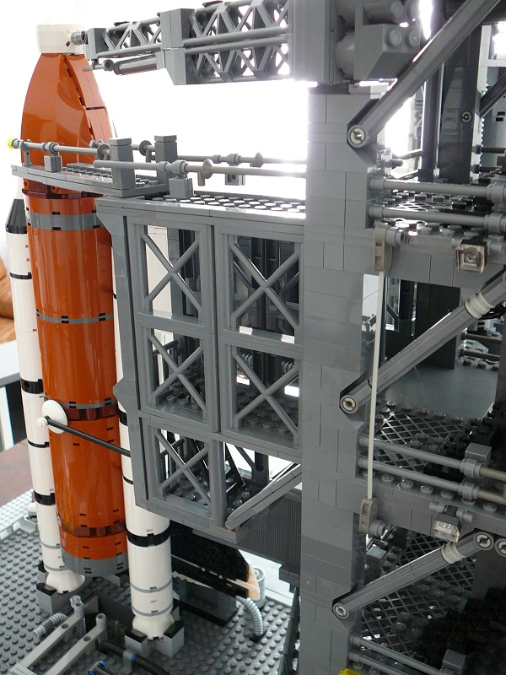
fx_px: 682
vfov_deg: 52.6
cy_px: 338
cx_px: 253
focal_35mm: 35
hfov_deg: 40.7
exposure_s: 1/20
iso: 200
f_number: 2.8
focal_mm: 5.2
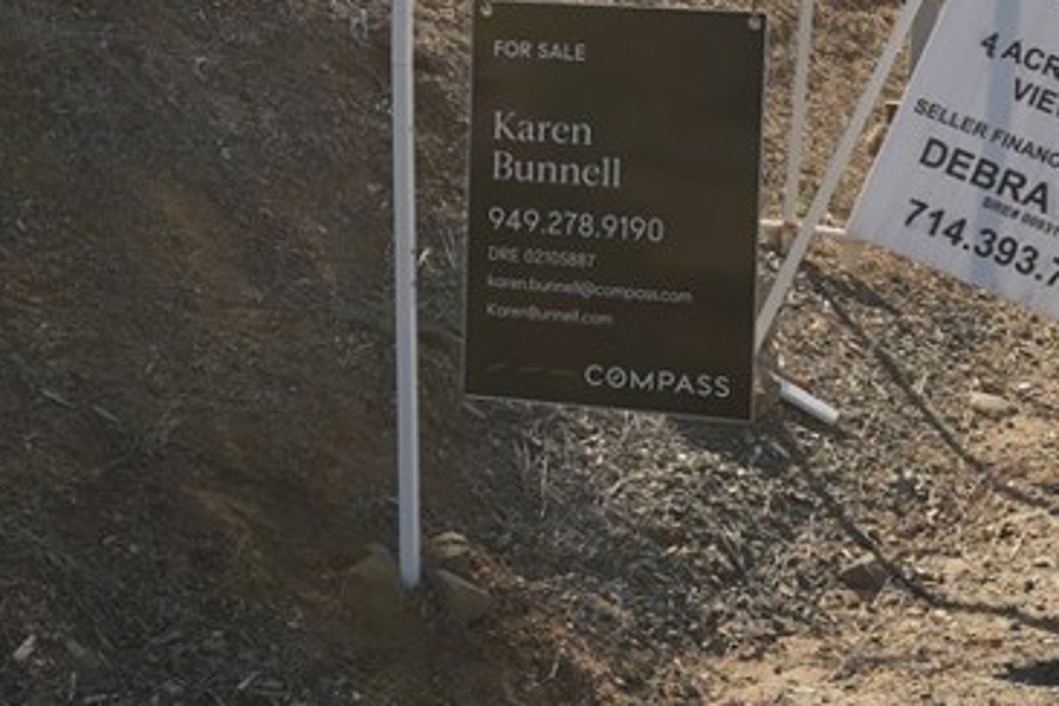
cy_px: 129
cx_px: 584
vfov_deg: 13.9
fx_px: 2883
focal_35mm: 98
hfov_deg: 20.8
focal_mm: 35
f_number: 8
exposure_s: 1/80
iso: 100
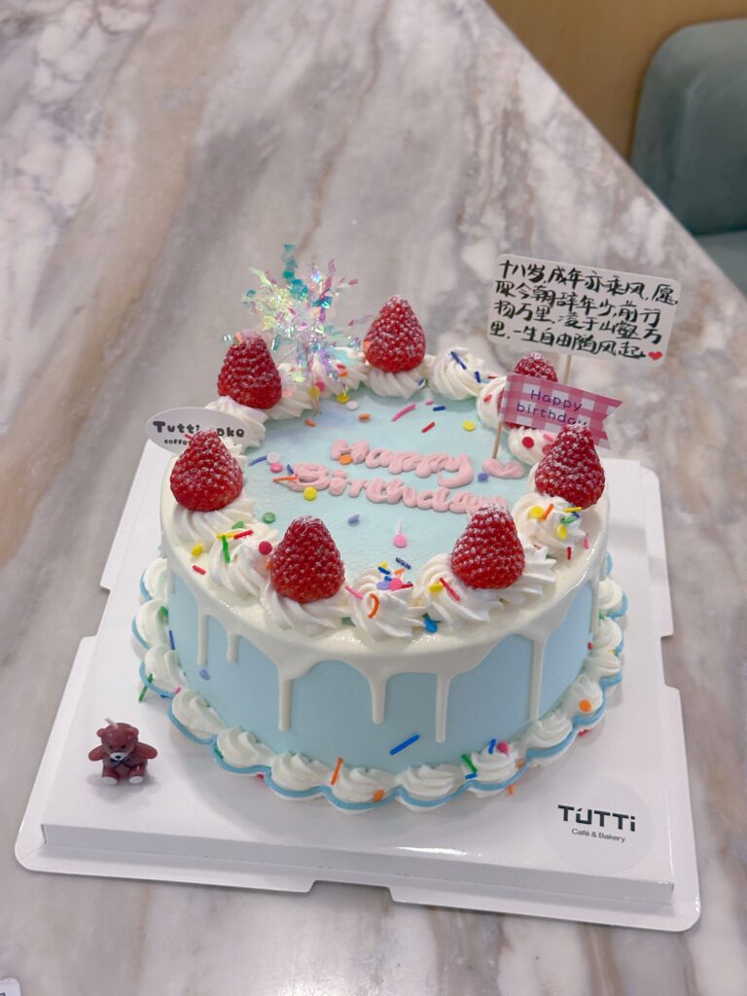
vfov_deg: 39.7
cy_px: 498
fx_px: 1381
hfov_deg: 30.3
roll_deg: -4.5
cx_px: 374
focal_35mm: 48
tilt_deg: -40.5
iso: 200
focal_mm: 6.86
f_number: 1.78
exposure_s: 1/50
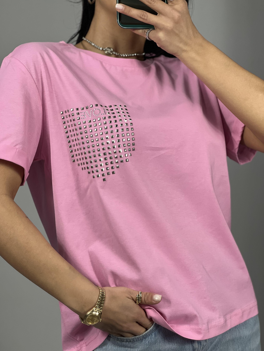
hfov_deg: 19.1
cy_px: 176
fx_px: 783
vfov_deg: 25.3
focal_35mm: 77
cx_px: 132
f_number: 2.8
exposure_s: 1/100
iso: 125
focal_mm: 9
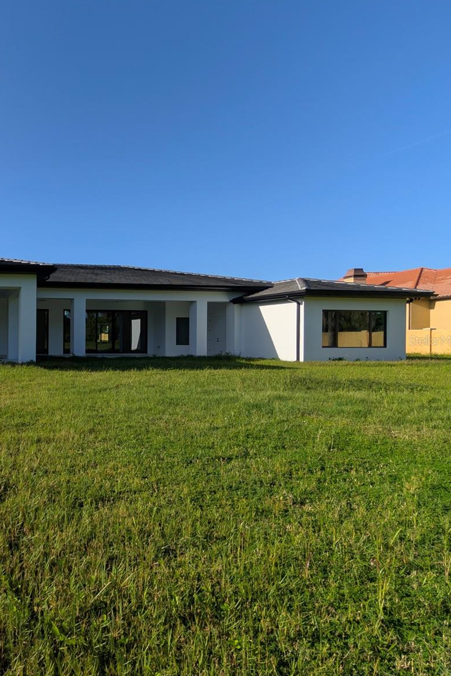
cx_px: 3
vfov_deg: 93.3
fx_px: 320
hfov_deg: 55.1
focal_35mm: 17
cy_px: 340
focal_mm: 2.02
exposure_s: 1/3497
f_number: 1.7
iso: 46
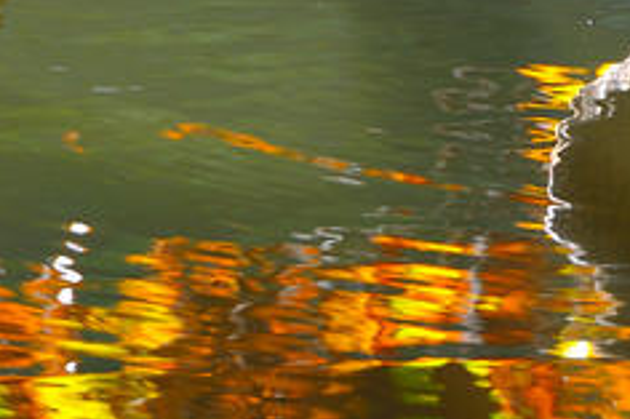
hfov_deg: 1.6
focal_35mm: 1270
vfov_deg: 1.1
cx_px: 734
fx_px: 22209
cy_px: 4
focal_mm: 300
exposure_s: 1/80
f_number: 8
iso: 450
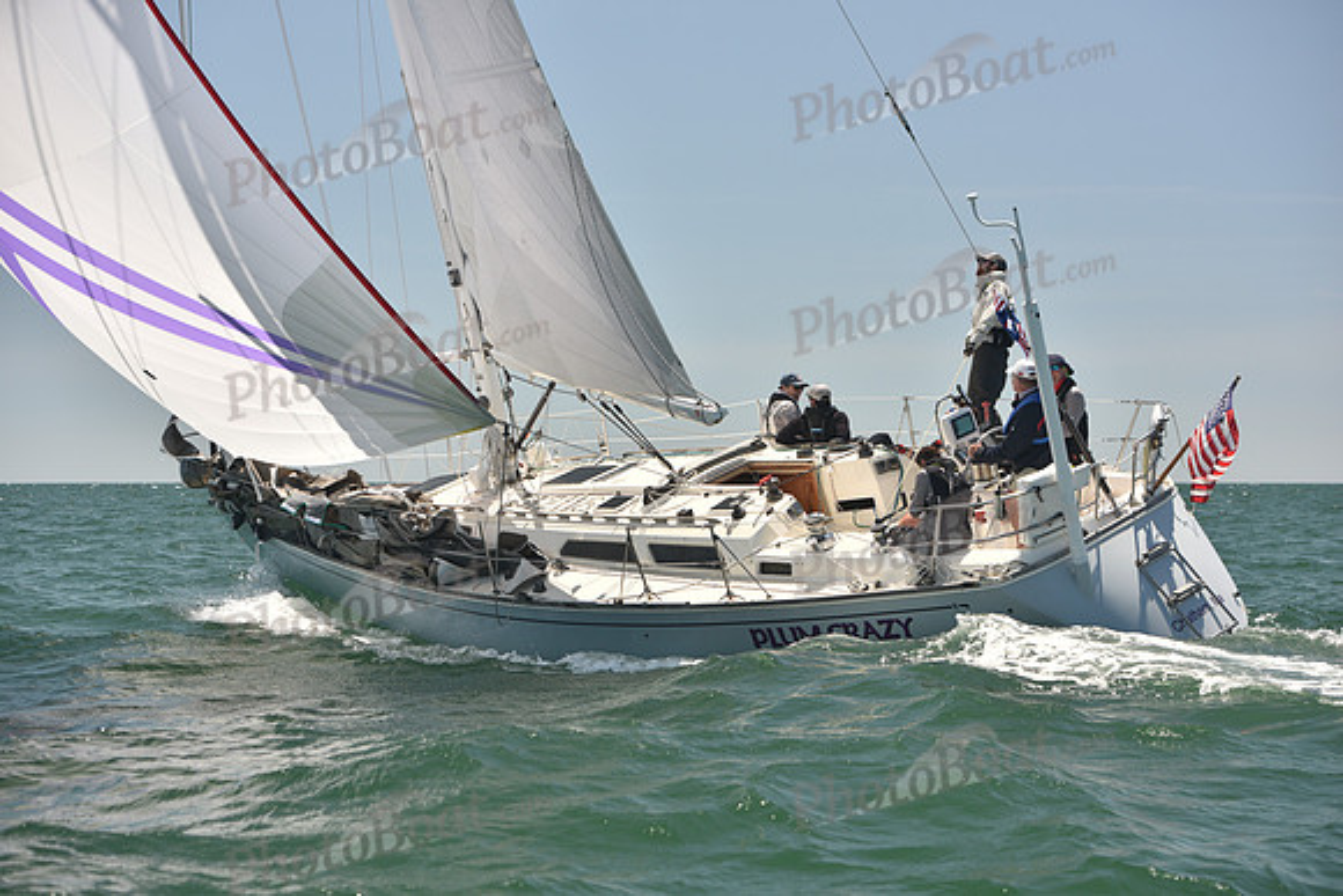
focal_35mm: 70
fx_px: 2612
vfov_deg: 19.5
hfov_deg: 28.8
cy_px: 448
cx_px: 672
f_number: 4.5
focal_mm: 70
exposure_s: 1/800
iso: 250
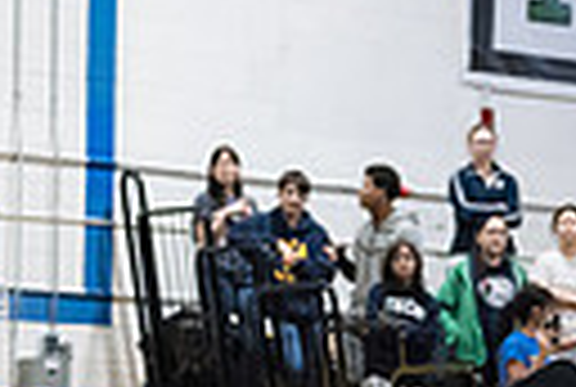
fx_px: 3480
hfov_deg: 9.5
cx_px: 194
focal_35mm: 217
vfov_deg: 6.2
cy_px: 808
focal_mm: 48
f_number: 3.2
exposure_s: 1/320
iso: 8000
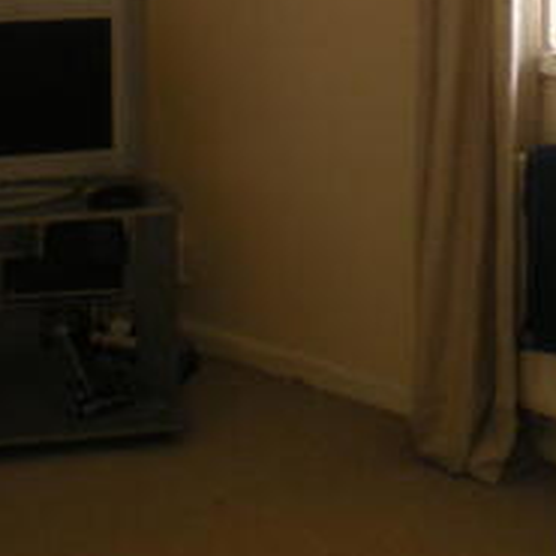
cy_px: -89
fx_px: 1926
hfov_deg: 16.3
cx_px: 458
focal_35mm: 106
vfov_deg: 15.9
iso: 86
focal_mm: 6.3
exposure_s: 1/60.5
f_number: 3.1
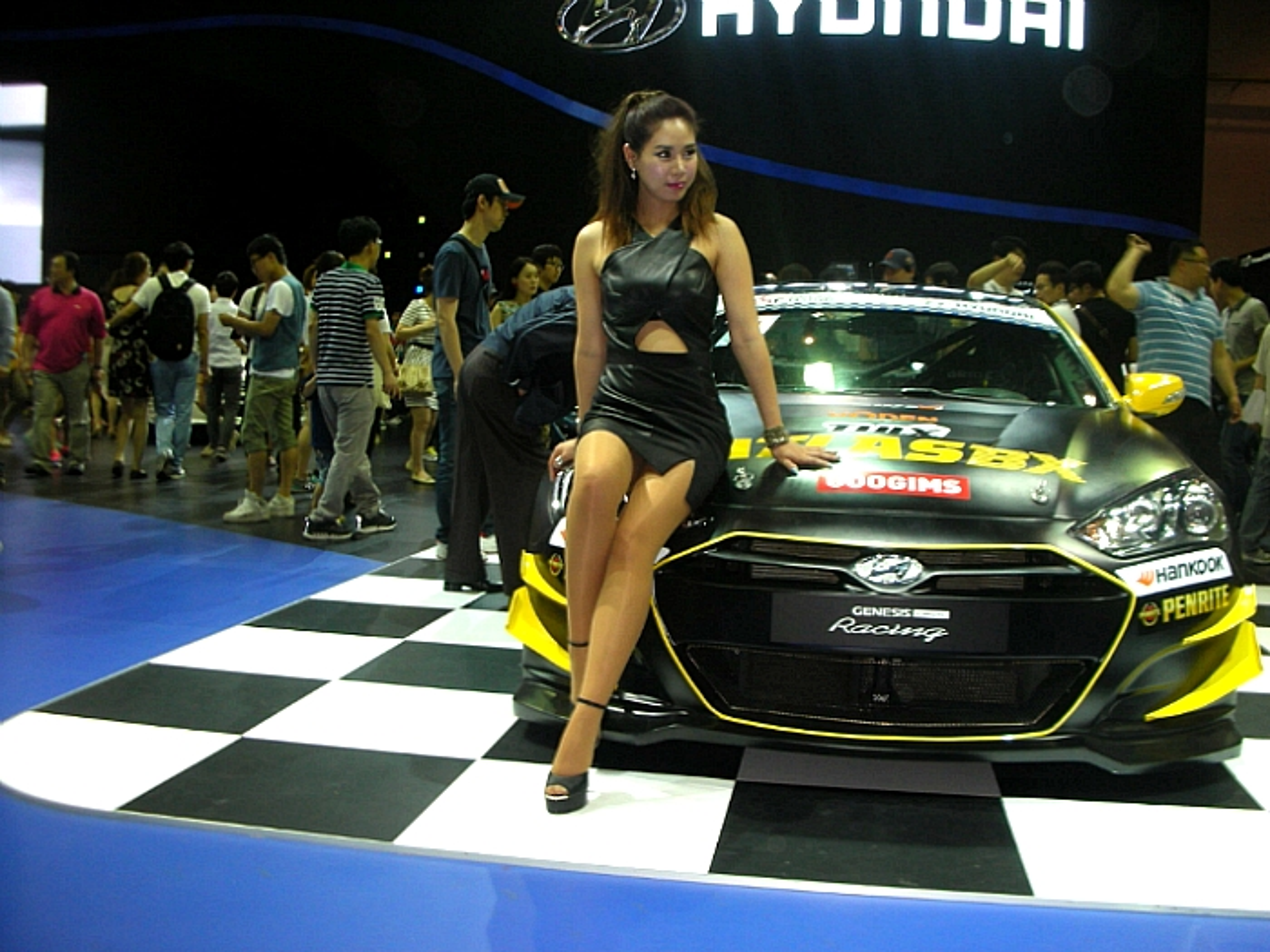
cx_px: 635
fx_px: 1284
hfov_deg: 52.6
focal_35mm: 35
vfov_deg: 40.7
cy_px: 476
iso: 89
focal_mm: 5.8
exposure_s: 1/30.6
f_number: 3
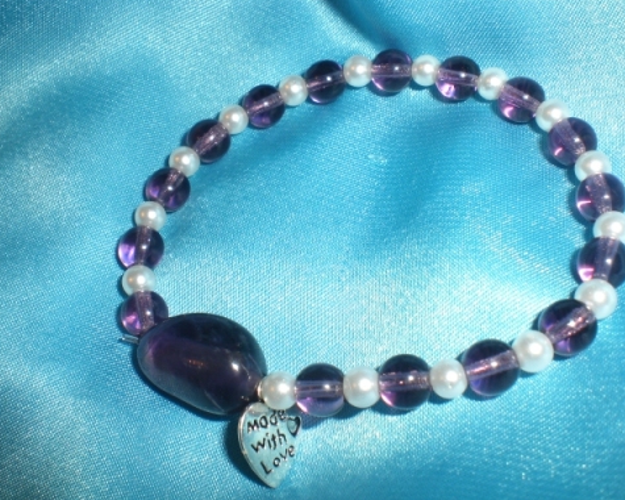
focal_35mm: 40
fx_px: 740
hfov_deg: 45.8
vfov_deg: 37.3
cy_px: 249
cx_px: 307
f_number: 4.4
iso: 50
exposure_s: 1/30
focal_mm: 6.3
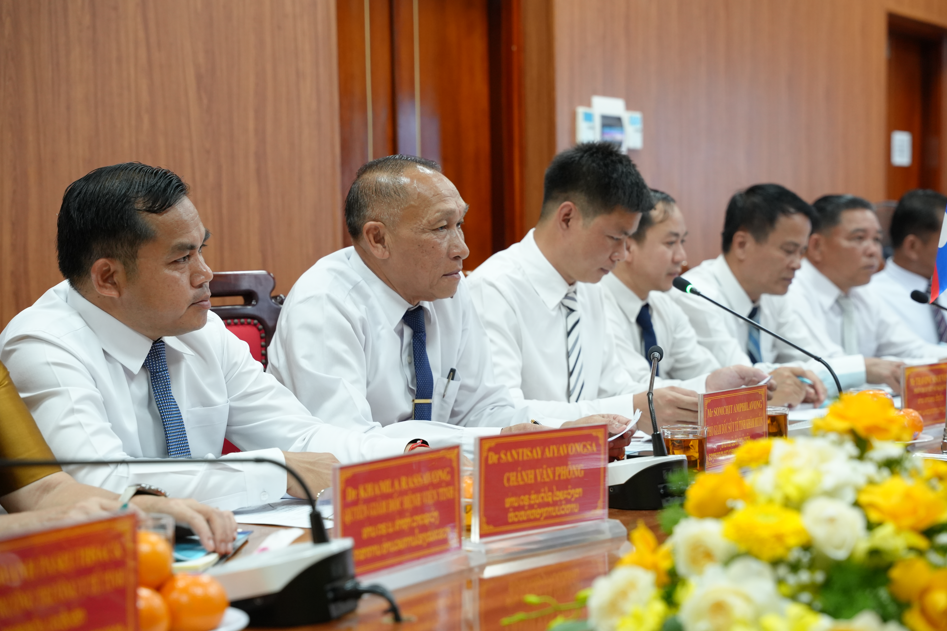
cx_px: 479
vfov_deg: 19.2
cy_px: 319
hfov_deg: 28.5
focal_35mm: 71
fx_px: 1868
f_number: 4
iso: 2000
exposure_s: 1/160
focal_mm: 70
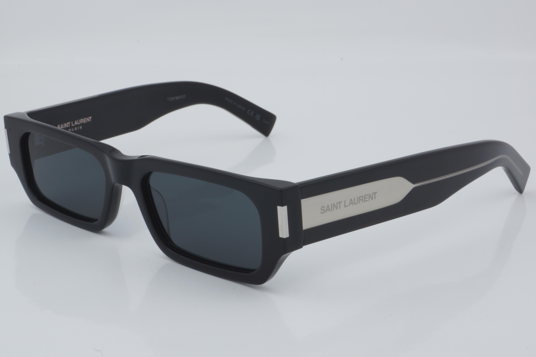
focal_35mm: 68
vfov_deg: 20.2
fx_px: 1005
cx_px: 268
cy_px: 178
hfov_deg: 29.9
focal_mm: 45
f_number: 32
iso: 100
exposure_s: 1/4
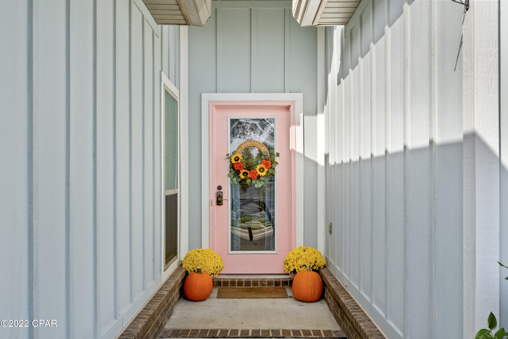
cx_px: 254
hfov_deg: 53.1
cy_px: 170
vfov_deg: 36.9
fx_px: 508
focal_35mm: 36
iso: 200
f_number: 8
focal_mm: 24
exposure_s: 1/125
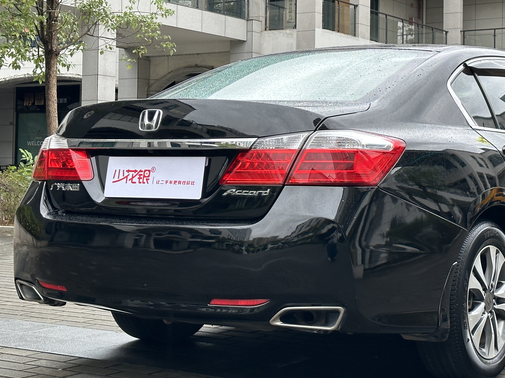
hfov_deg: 27.2
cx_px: 351
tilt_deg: +3.1
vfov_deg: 20.6
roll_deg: -0.4
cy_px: 112
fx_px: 1036
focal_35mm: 71
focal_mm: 6.86
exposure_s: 1/85
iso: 80
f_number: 1.78
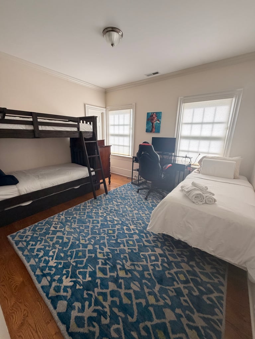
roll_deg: -1.5
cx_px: 128
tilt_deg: -13.6
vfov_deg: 102.0
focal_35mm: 14
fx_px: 137
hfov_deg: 85.7
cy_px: 170
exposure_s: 1/121
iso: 125
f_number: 2.2
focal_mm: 2.22
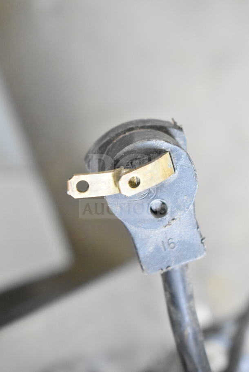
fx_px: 855
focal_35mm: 82
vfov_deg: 24.6
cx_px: 124
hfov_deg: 16.6
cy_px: 186
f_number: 5.6
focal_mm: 55
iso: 5600
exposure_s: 1/100
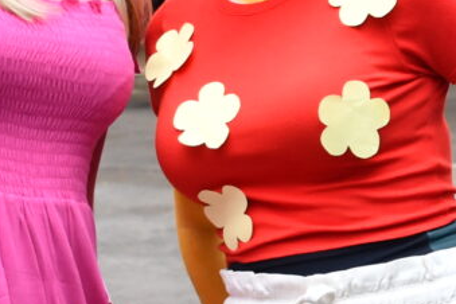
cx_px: 866
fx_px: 2799
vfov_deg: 6.2
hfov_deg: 8.9
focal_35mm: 221
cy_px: 149
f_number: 4
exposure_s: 1/250
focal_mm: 26
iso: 400
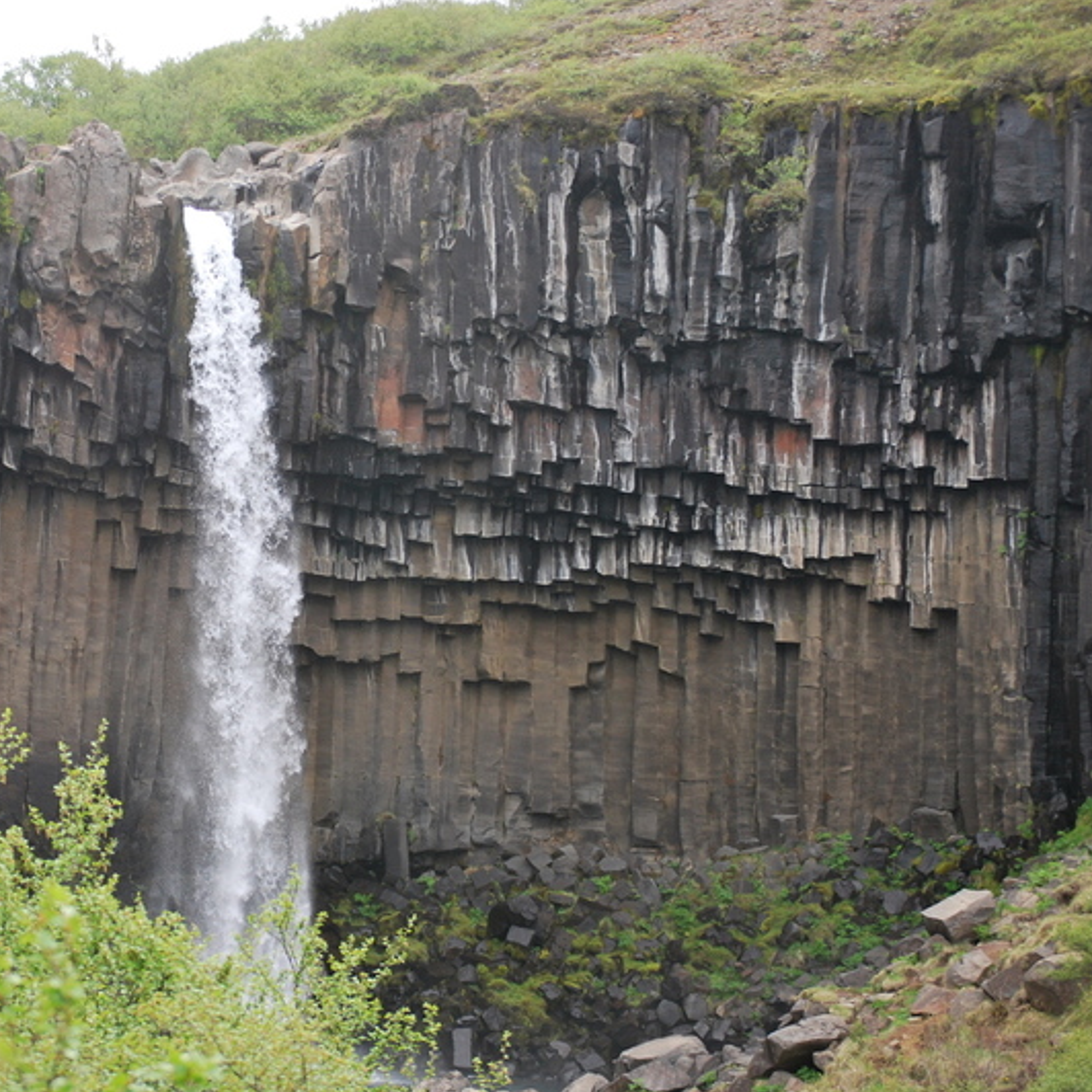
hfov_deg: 16.4
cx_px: 289
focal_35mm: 106
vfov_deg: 16.5
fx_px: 3770
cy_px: 544
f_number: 4
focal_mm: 55
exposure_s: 1/500
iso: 400
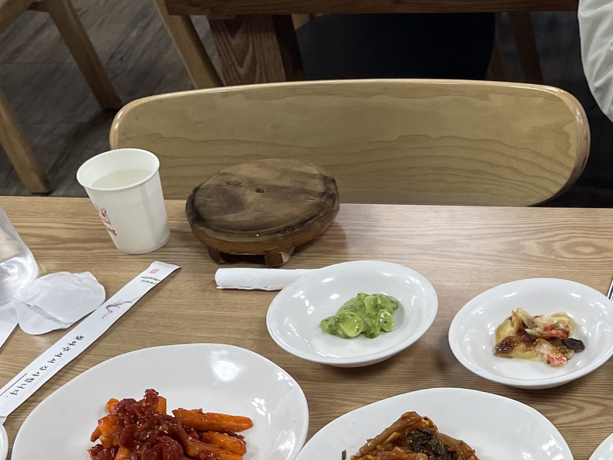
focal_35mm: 69
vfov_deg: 19.7
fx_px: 1222
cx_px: 590
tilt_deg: -47.9
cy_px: 583
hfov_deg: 26.9
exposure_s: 1/120
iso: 80
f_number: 1.6
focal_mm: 4.2
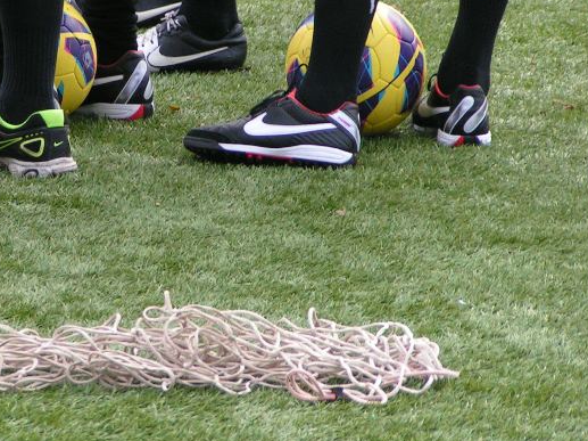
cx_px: 146
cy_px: 141
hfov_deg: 5.7
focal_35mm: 350
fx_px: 5941
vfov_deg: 4.2
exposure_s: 1/250
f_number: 3.5
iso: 160
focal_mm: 34.5
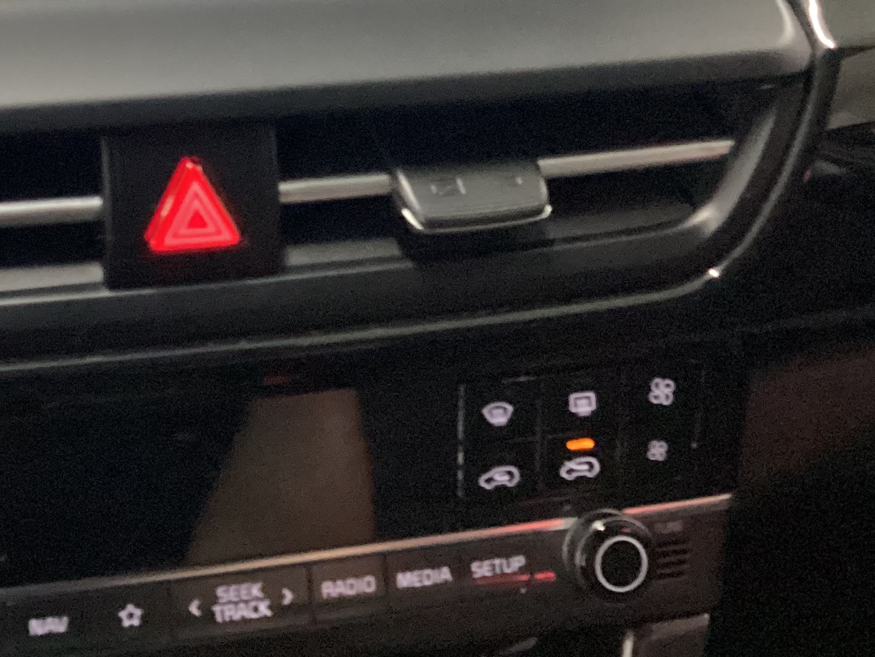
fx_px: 1744
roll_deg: -3.7
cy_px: -51
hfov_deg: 27.2
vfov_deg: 20.4
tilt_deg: -28.7
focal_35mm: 69
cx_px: 101
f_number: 2.4
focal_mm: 3.3
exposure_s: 1/25
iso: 400
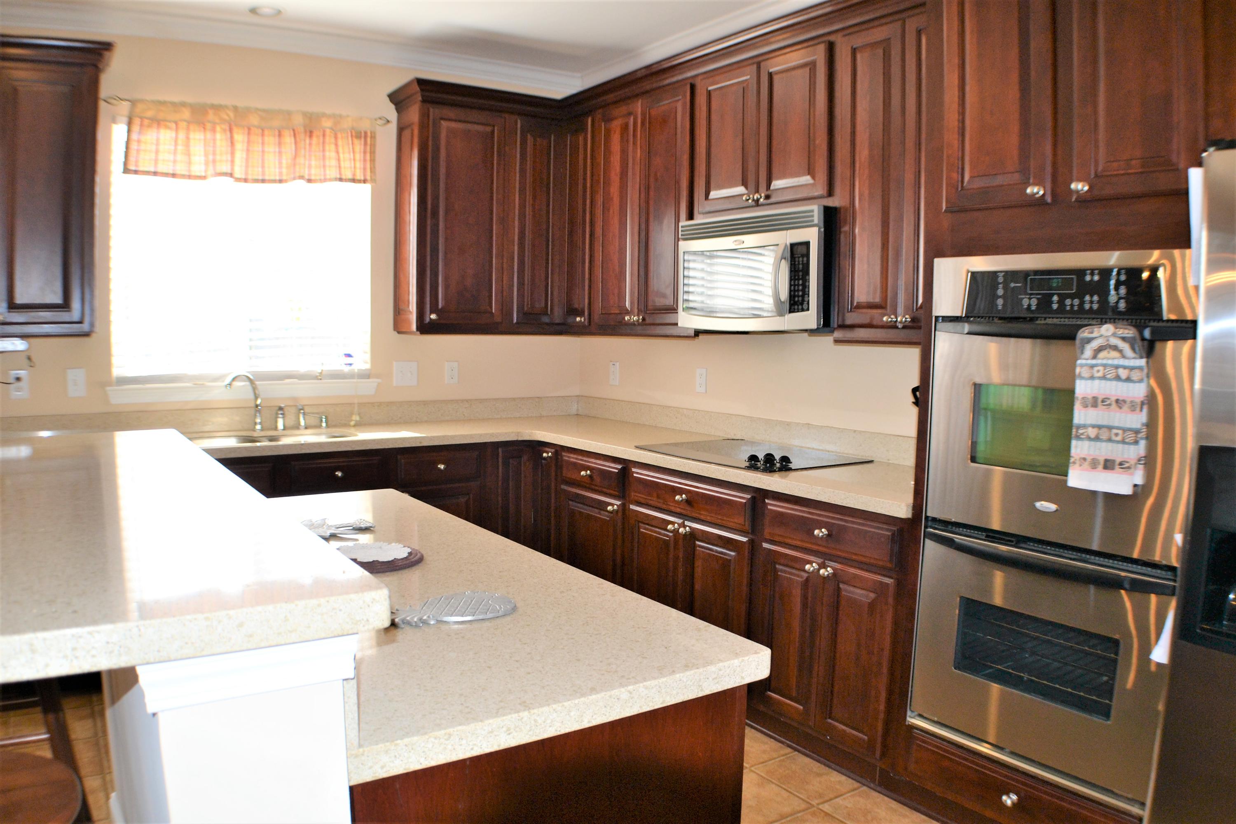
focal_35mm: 33
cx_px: 618
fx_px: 1133
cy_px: 412
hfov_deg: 57.2
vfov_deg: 40.0
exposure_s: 1/125
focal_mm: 22
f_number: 4
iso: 360
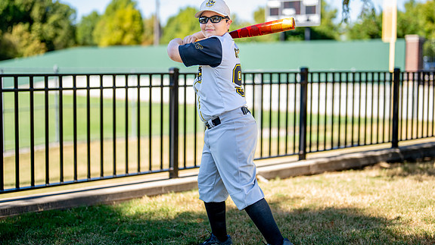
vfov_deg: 19.1
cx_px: 228
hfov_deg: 33.3
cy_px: 119
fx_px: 726
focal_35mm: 63
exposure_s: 1/1600
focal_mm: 50
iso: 100
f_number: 1.2
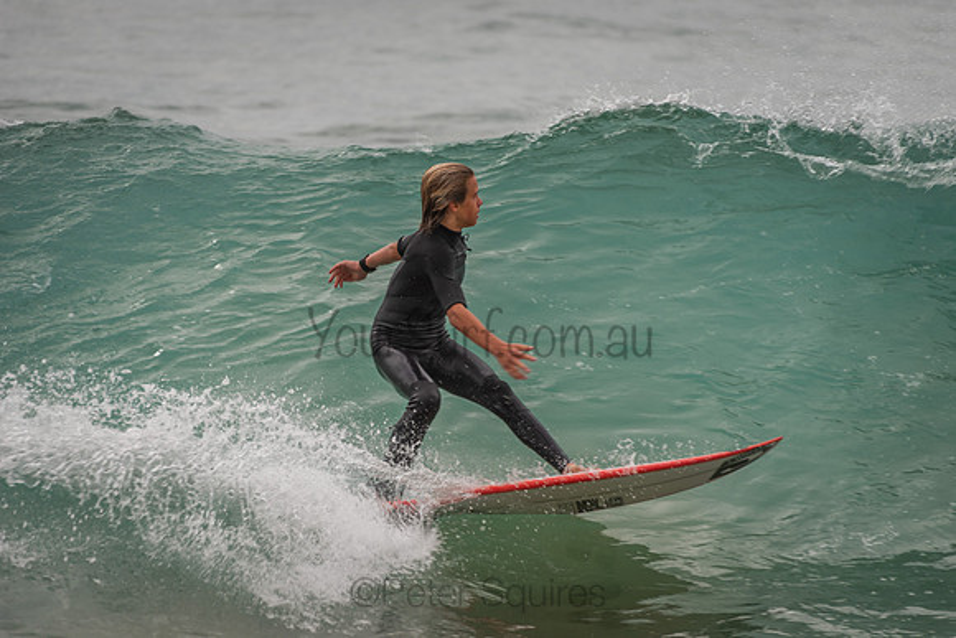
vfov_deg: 2.8
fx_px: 13280
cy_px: 319
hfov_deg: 4.1
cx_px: 478
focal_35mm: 500
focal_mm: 500
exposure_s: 1/320
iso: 200
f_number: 5.6
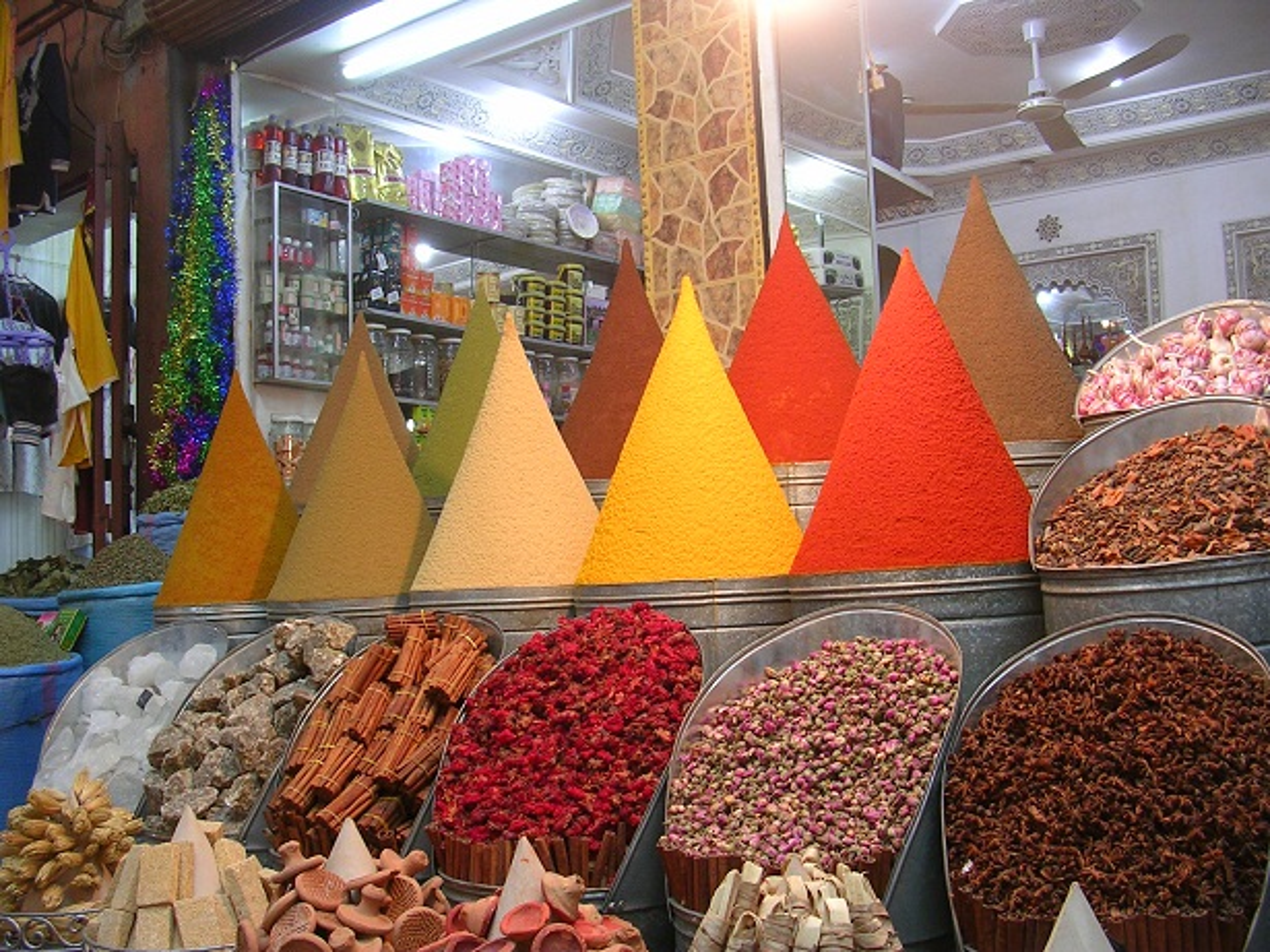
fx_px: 1394
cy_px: 476
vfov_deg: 37.7
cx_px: 635
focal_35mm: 38
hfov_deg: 49.0
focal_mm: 5.8
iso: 50
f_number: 2.8
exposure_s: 1/9
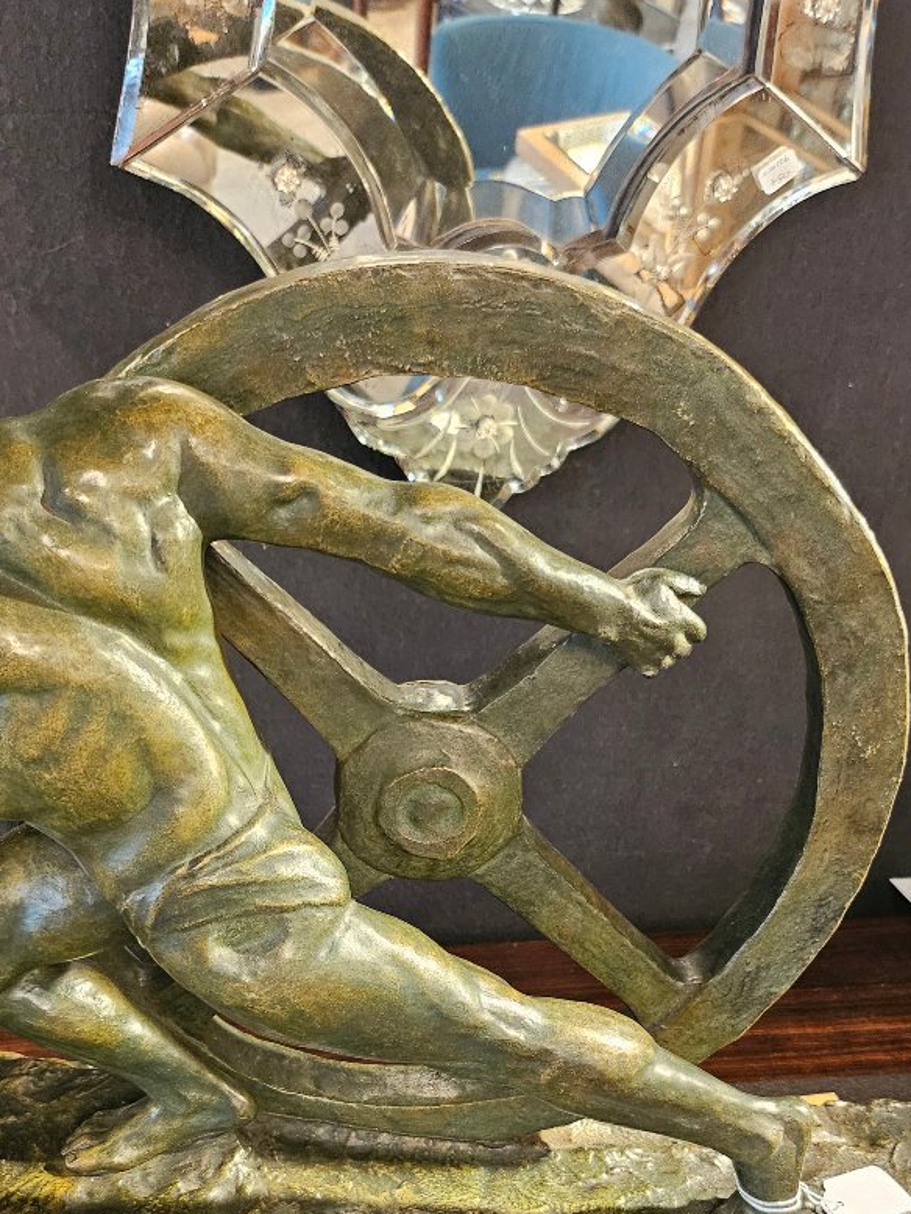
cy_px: 889
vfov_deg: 48.5
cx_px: 410
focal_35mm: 37
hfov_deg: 38.6
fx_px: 1298
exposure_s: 1/100
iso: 640
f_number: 1.8
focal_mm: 5
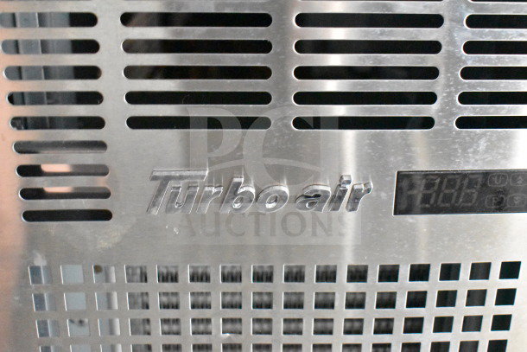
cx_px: 264
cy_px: 176
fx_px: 681
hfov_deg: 42.3
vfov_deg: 29.0
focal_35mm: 46
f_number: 4.2
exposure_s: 1/20
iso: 25600
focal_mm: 31
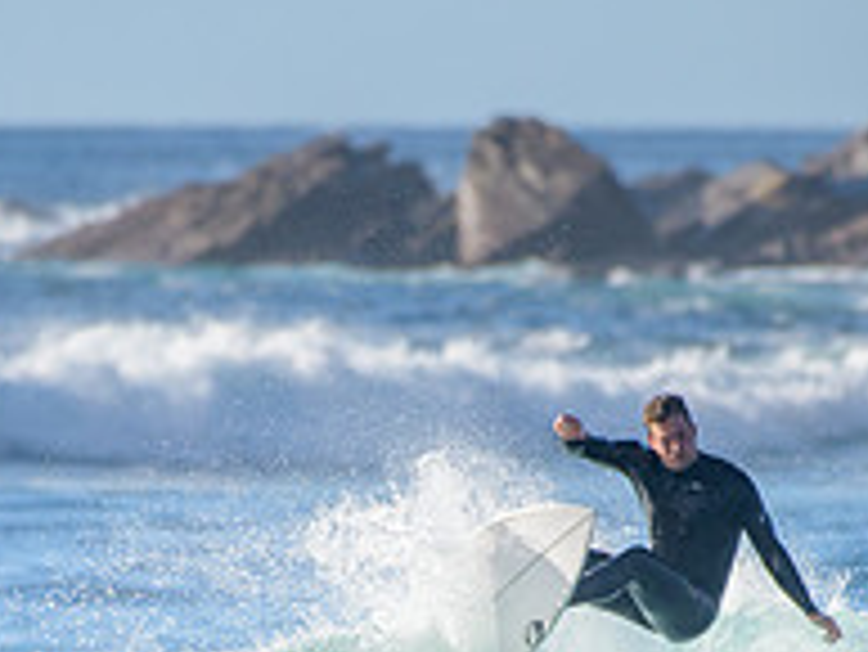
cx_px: 373
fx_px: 44385
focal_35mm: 1769
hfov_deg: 1.1
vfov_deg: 0.8
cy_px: 750
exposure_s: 1/2000
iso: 560
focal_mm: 500
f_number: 5.6
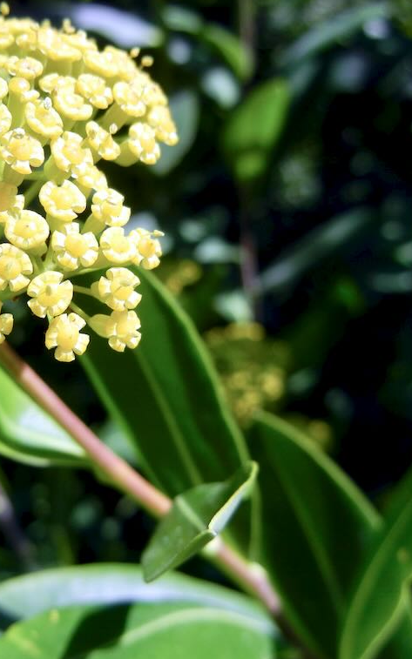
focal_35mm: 43
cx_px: 113
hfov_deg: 29.5
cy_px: 327
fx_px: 773
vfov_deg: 46.2
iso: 160
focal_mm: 5.4
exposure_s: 1/320
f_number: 7
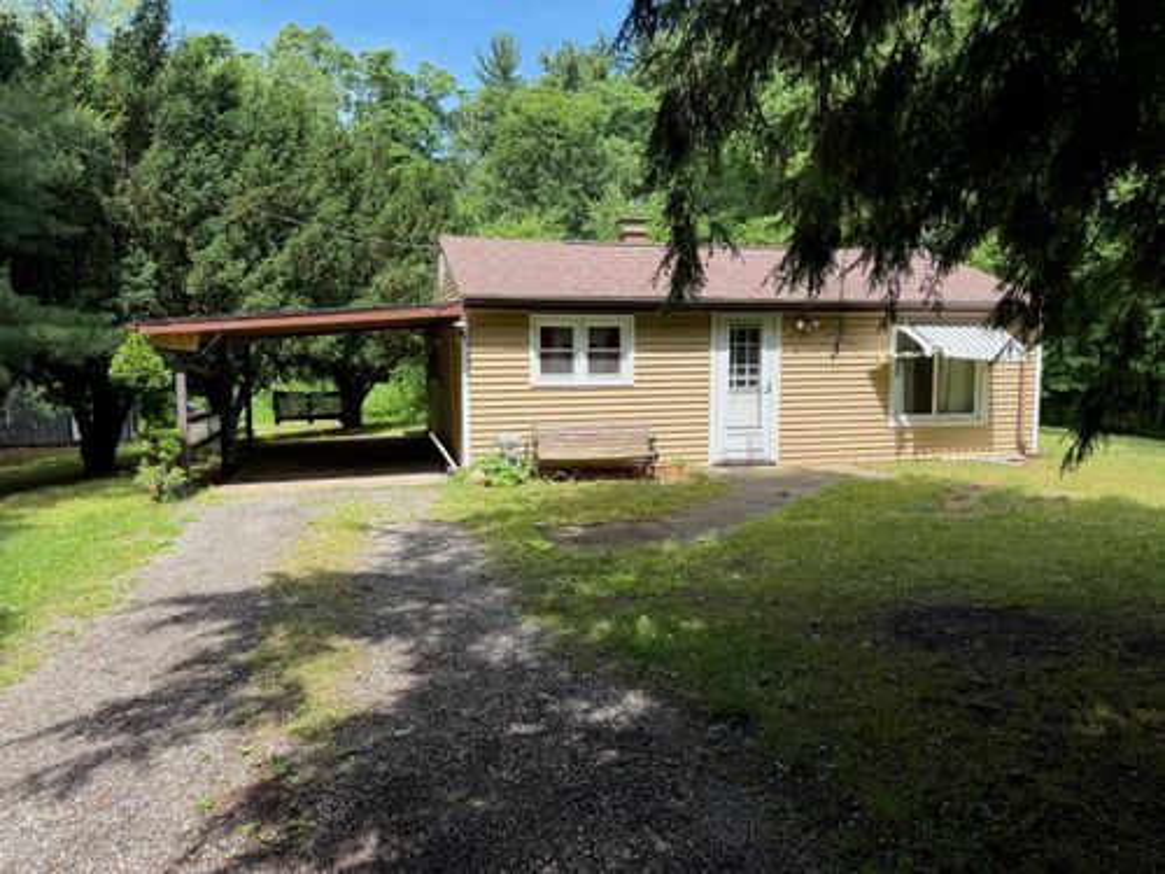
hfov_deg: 71.6
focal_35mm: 24
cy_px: 437
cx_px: 582
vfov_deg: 56.8
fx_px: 808
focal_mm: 6.76
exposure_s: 1/1689
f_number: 1.78
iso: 80
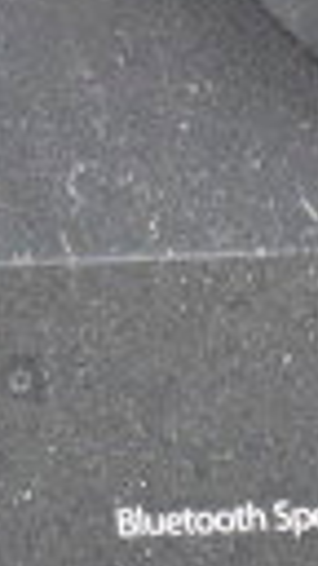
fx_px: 4032
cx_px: 1215
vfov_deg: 7.9
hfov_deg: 4.2
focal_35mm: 269
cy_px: 727
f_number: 4.8
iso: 18000
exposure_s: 1/60
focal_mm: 36
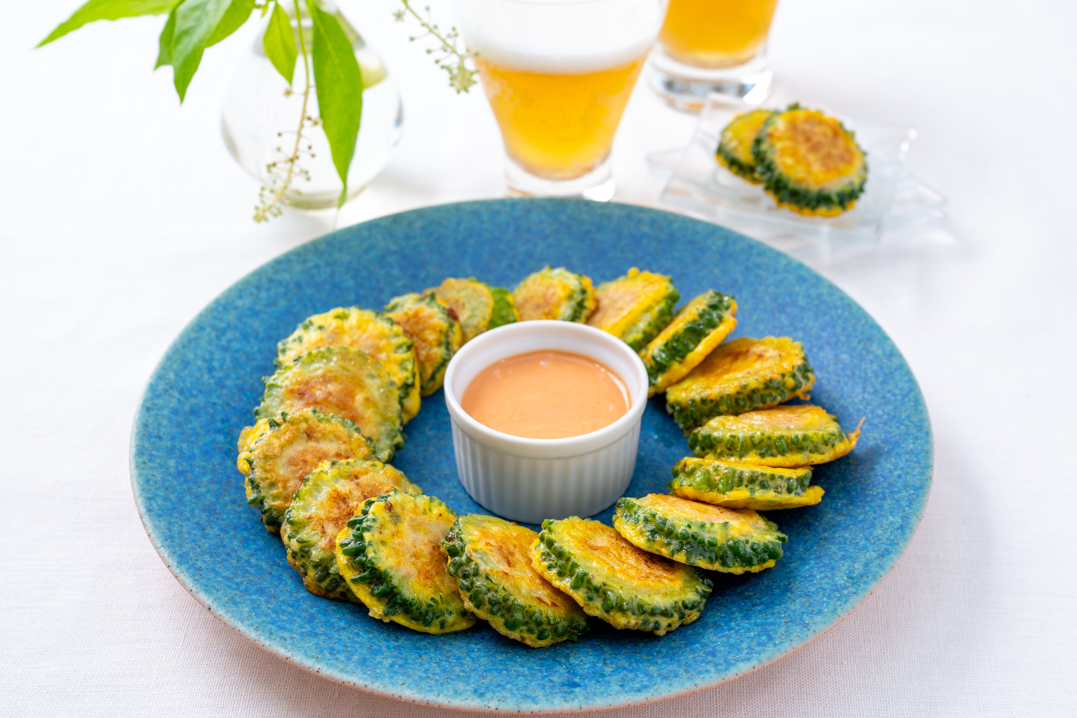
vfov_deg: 19.5
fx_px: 2094
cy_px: 359
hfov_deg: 28.8
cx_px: 538
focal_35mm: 70
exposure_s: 1/100
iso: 160
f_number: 8
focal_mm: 70
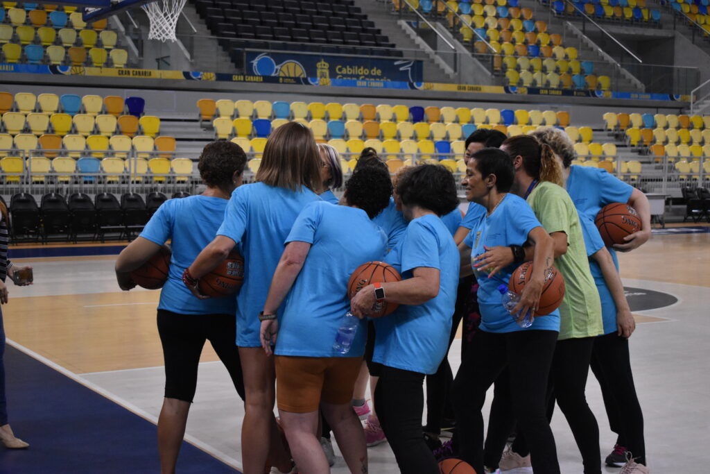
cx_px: 355
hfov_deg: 35.0
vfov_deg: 23.8
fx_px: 1124
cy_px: 237
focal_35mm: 57
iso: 3200
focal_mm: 38
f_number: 4.8
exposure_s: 1/400
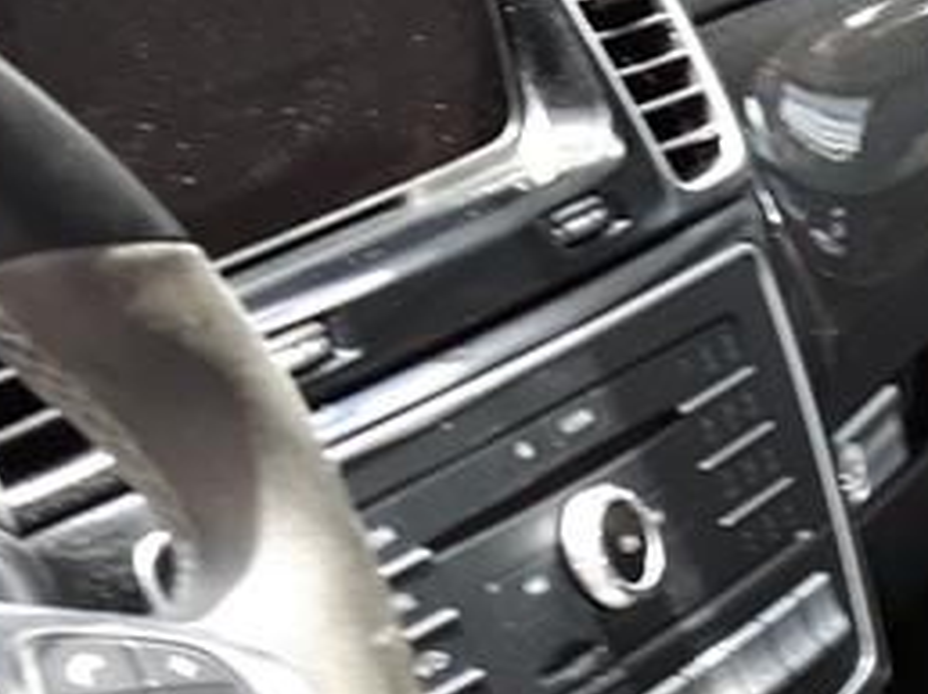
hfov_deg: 12.8
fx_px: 4125
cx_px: 637
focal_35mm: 154
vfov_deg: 9.4
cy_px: 910
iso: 40
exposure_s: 1/50
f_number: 1.9
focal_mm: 3.7
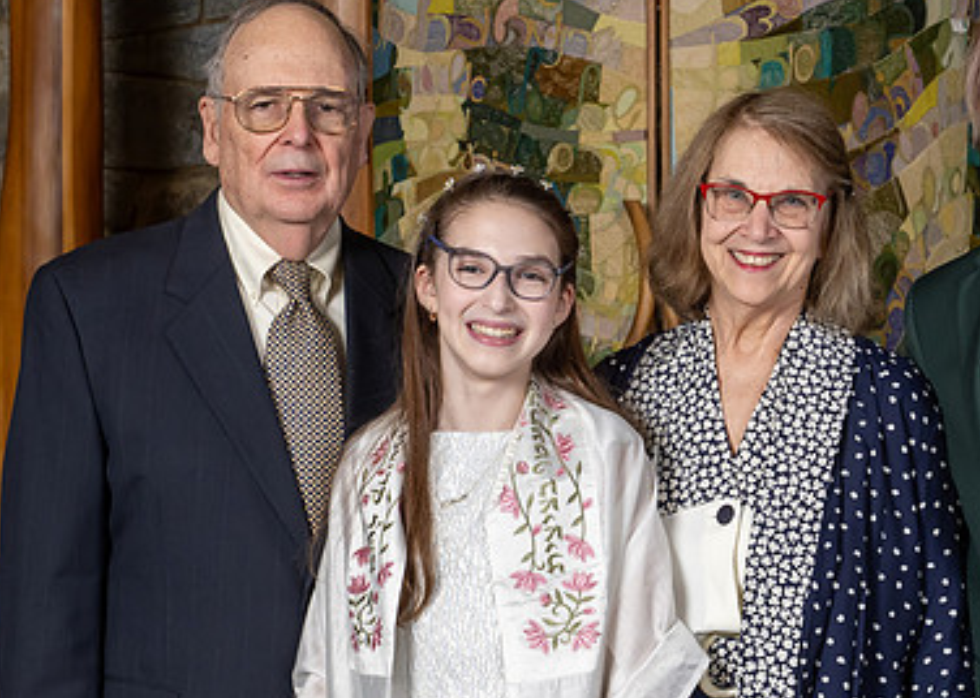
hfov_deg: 19.2
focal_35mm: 104
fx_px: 2893
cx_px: 664
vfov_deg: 13.8
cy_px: 378
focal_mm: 38
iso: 640
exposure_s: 1/200
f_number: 8
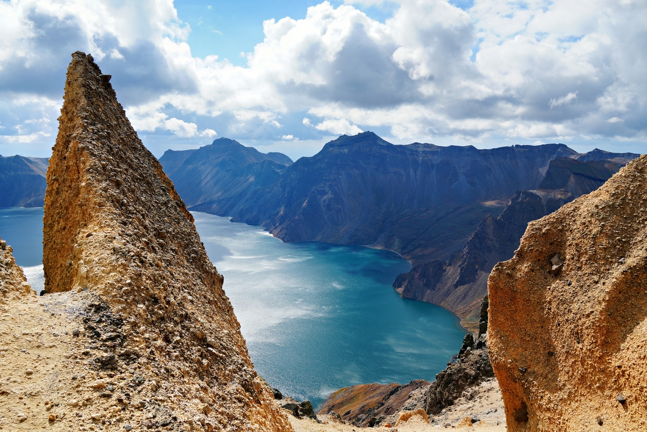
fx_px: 485
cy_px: 216
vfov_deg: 47.9
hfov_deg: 67.4
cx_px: 324
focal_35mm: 27
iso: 100
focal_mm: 18
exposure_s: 1/200
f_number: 10
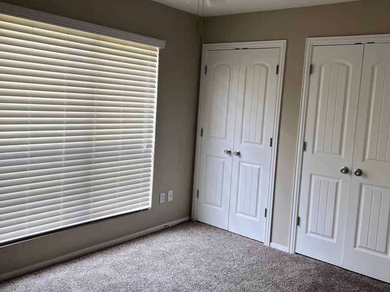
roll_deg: -3.5
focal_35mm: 34
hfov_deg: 54.0
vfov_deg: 41.7
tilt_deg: -4.1
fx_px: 383
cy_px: 130
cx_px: 202
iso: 64
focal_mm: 5.7
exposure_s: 1/121
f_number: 1.5
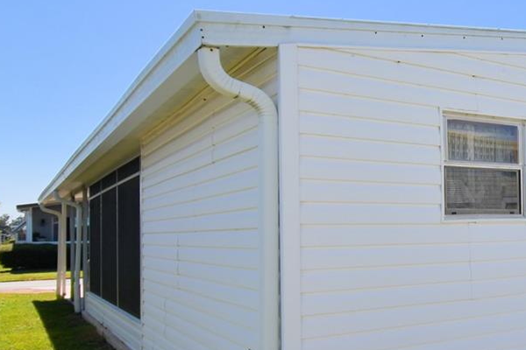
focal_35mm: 40
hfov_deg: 42.1
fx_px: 584
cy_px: 219
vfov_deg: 33.2
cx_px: 524
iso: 100
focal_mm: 10
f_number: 4.5
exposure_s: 1/1250
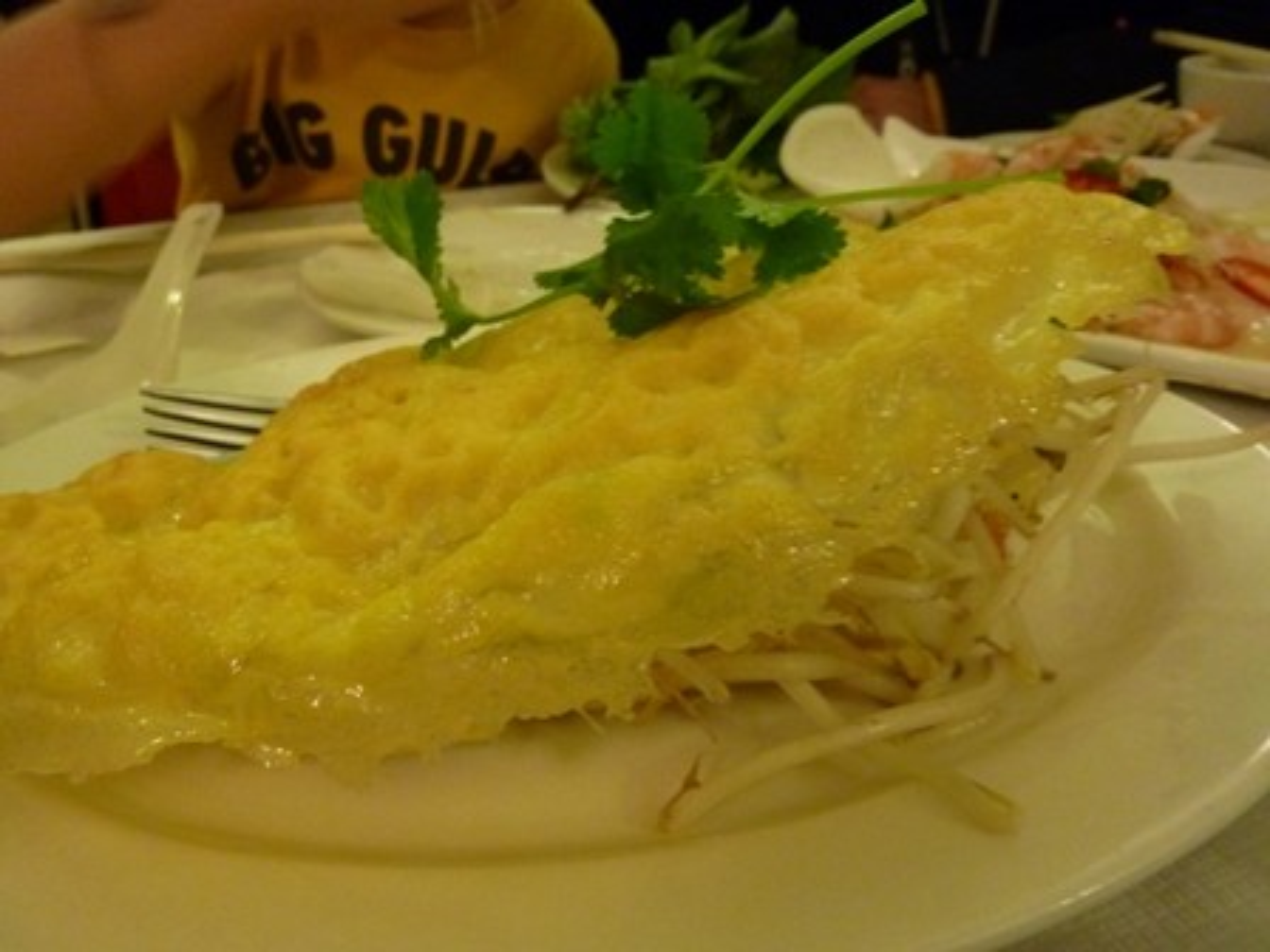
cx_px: 635
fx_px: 917
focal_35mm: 25
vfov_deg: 54.9
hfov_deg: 69.4
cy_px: 476
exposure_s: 1/8
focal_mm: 4.1
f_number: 3.3
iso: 400
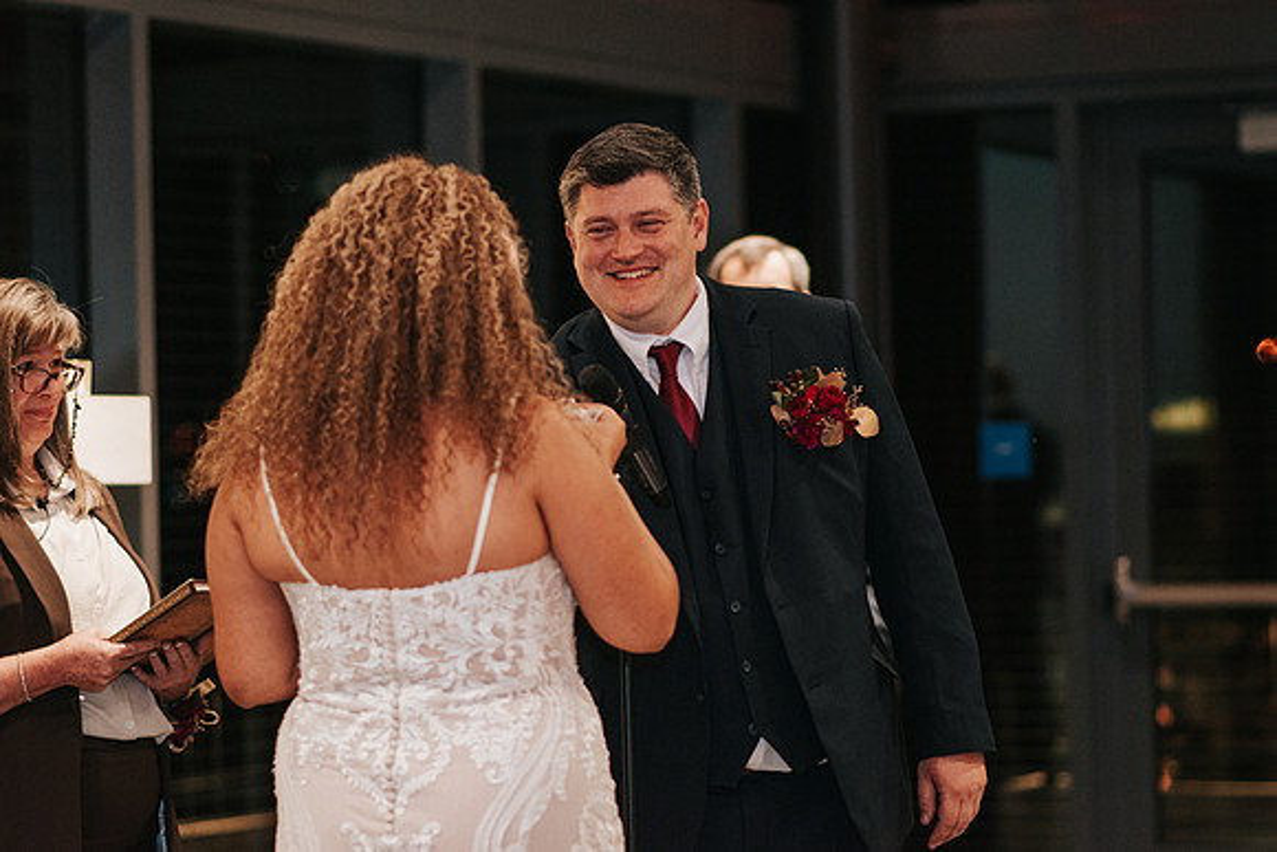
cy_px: 426
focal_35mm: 128
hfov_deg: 16.1
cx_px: 638
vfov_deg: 10.8
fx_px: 4524
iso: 800
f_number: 1.8
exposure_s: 1/160
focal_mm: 85
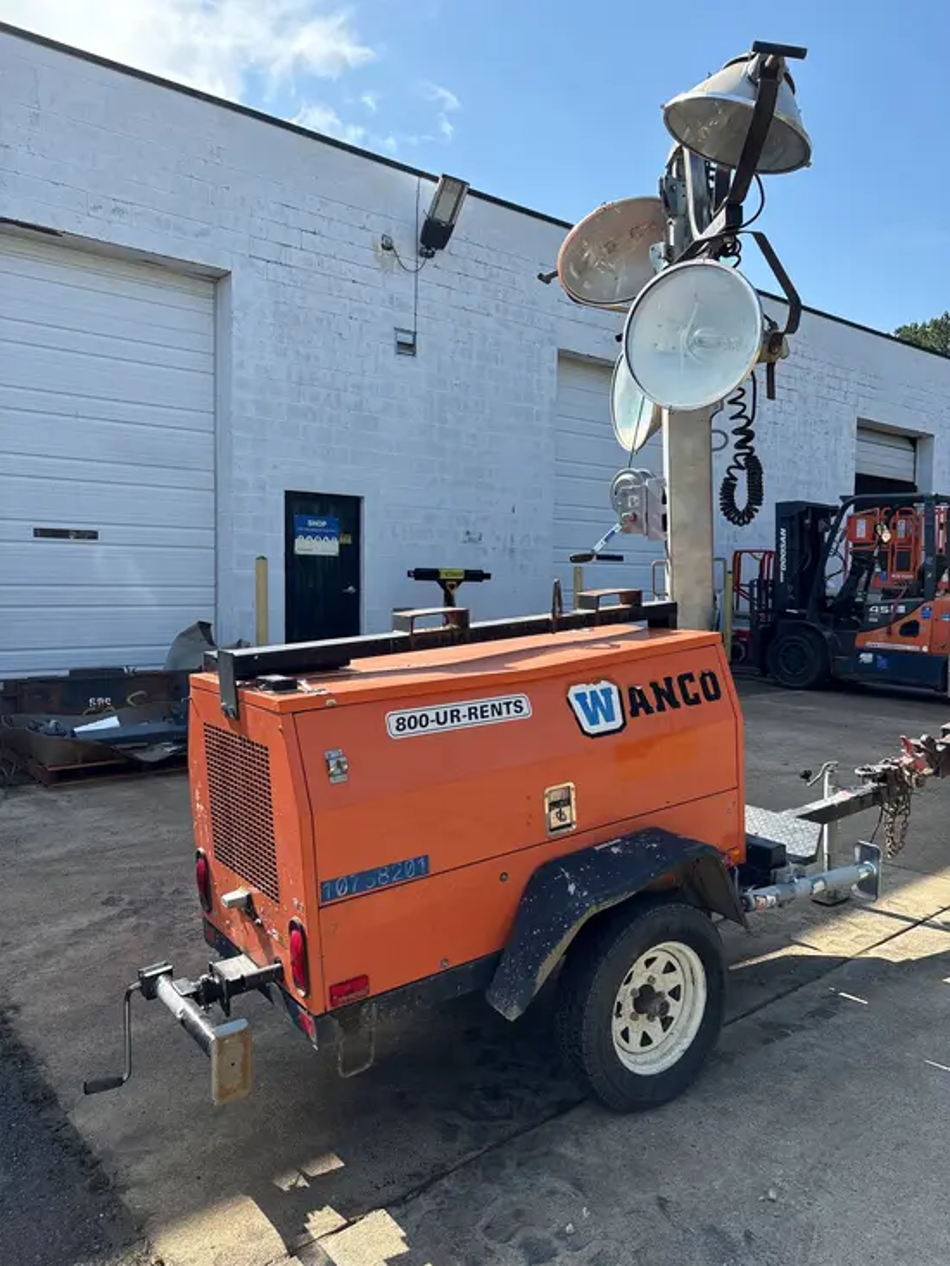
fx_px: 951
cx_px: 475
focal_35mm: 26
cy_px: 633
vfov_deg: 67.3
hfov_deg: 53.1
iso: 64
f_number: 1.6
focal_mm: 5.96
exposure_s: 1/2283
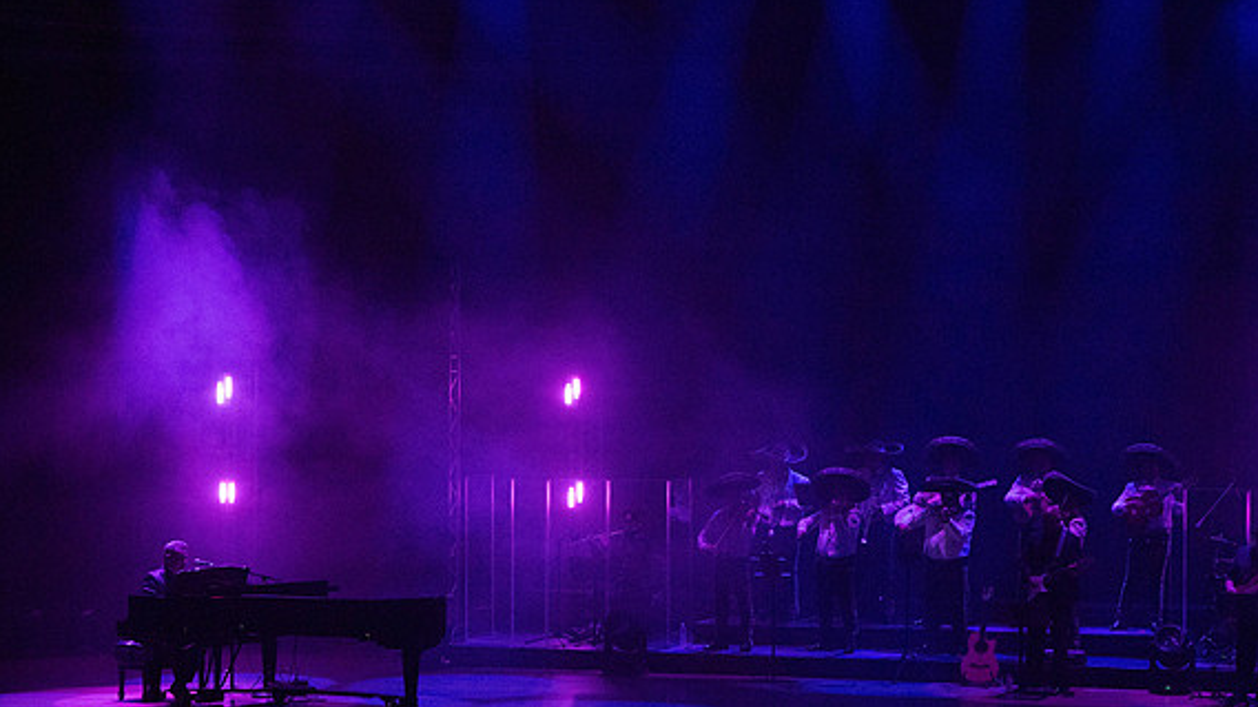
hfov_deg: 20.0
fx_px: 3568
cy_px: 382
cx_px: 636
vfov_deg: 11.3
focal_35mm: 107
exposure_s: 1/320
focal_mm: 100
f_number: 10
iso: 16000
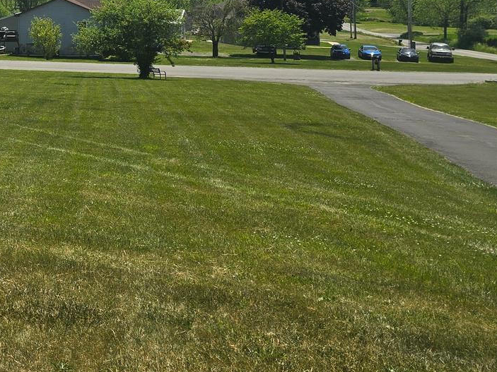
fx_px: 962
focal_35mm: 67
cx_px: -218
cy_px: -66
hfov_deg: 23.9
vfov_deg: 20.6
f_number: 1.7
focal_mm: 6.3
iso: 12
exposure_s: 1/1192
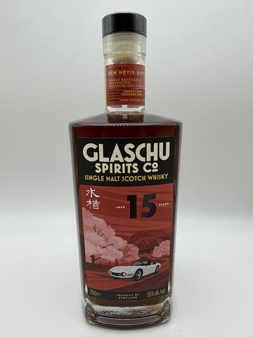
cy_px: 168
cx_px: 126
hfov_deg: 53.1
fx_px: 253
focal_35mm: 26
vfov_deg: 67.3
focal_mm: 2.22
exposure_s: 1/121
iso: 50
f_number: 2.2
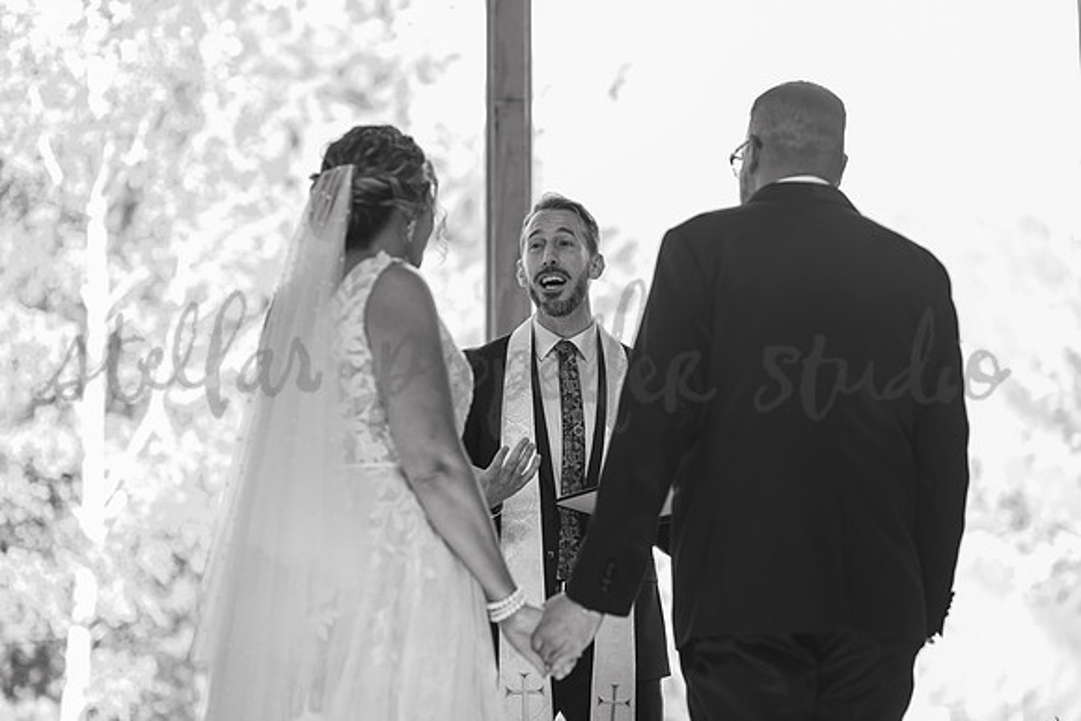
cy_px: 368
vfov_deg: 15.5
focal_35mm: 88
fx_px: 2643
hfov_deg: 23.1
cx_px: 553
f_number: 2
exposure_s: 1/400
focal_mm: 85
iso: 400
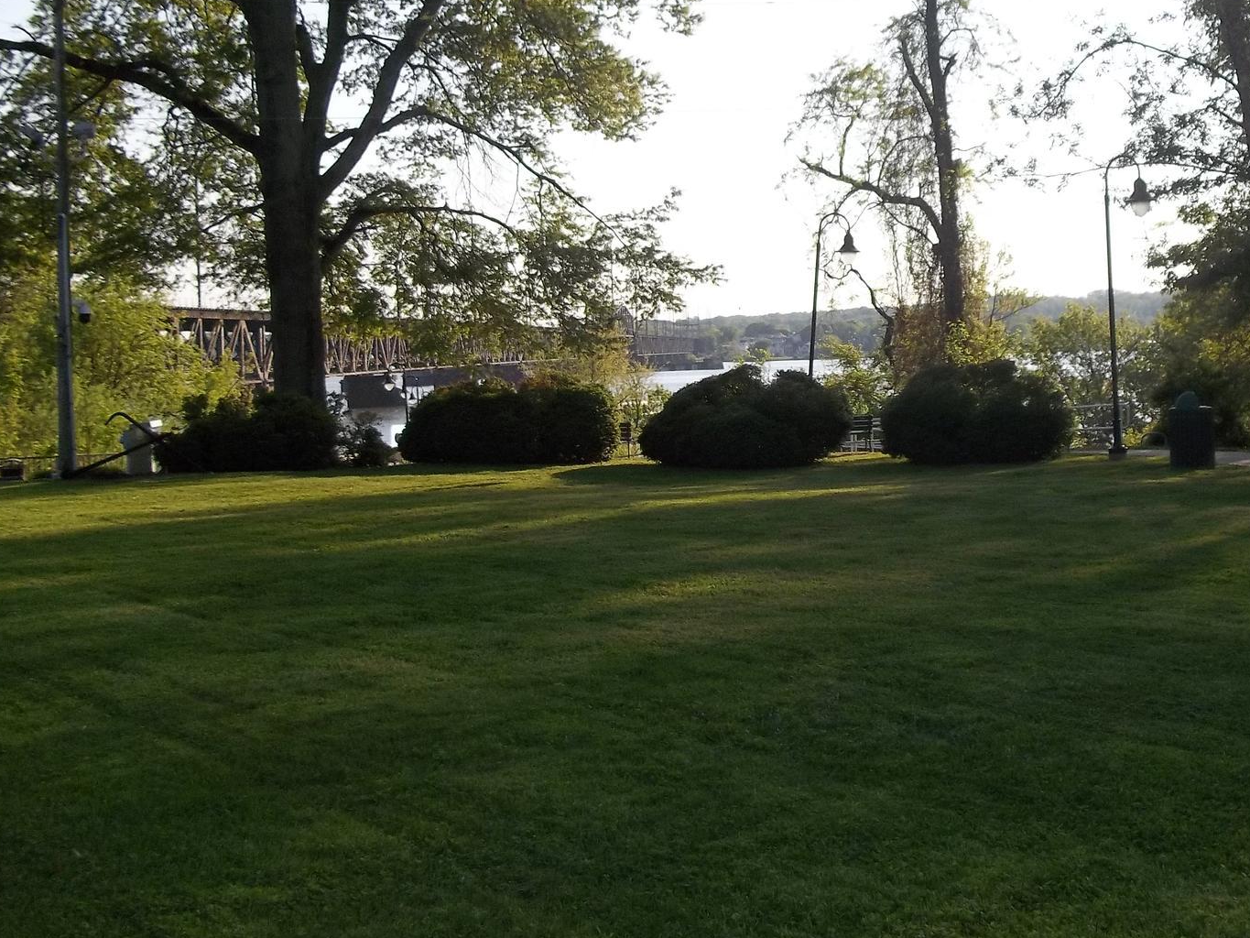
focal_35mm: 48
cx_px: 809
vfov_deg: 30.1
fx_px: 1733
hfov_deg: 39.3
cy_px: 339
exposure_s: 1/800
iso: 80
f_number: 2.9
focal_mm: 5.7
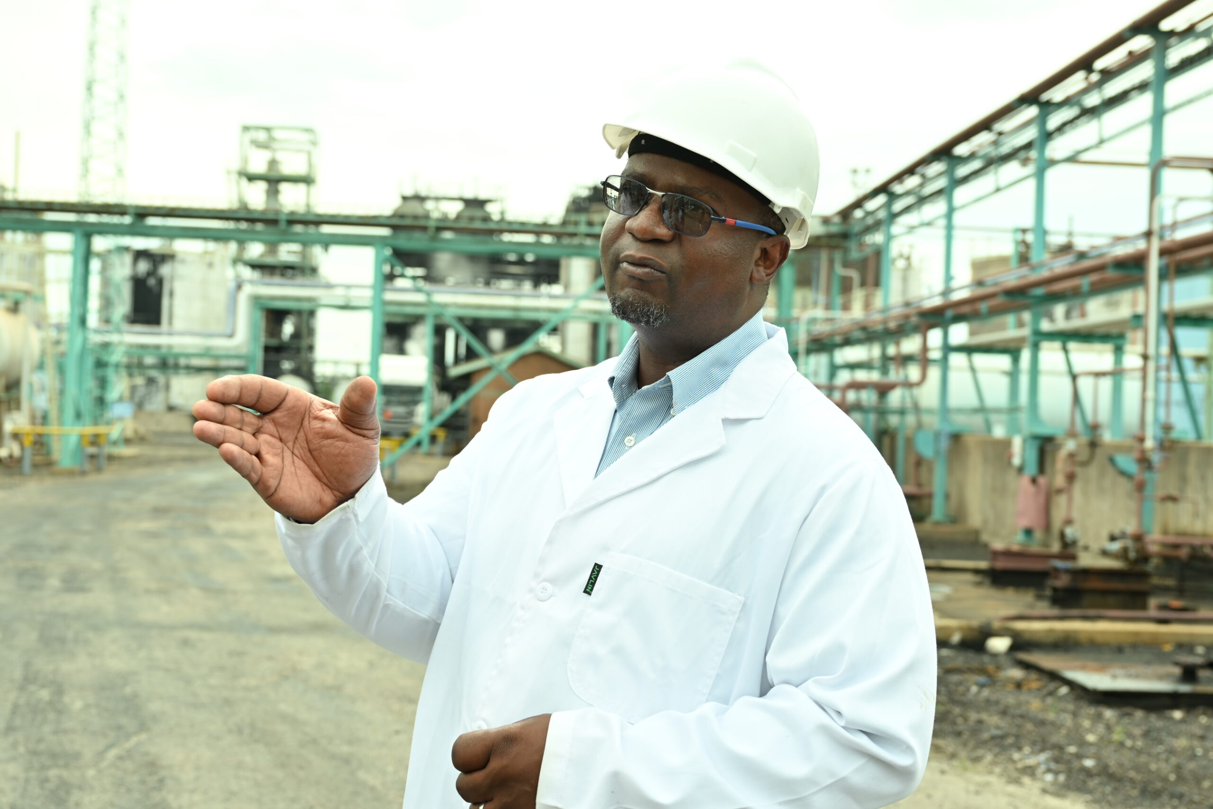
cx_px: 606
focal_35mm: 55
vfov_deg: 24.6
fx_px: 1853
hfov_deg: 36.2
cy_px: 404
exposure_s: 1/250
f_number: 4
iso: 64
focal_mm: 37
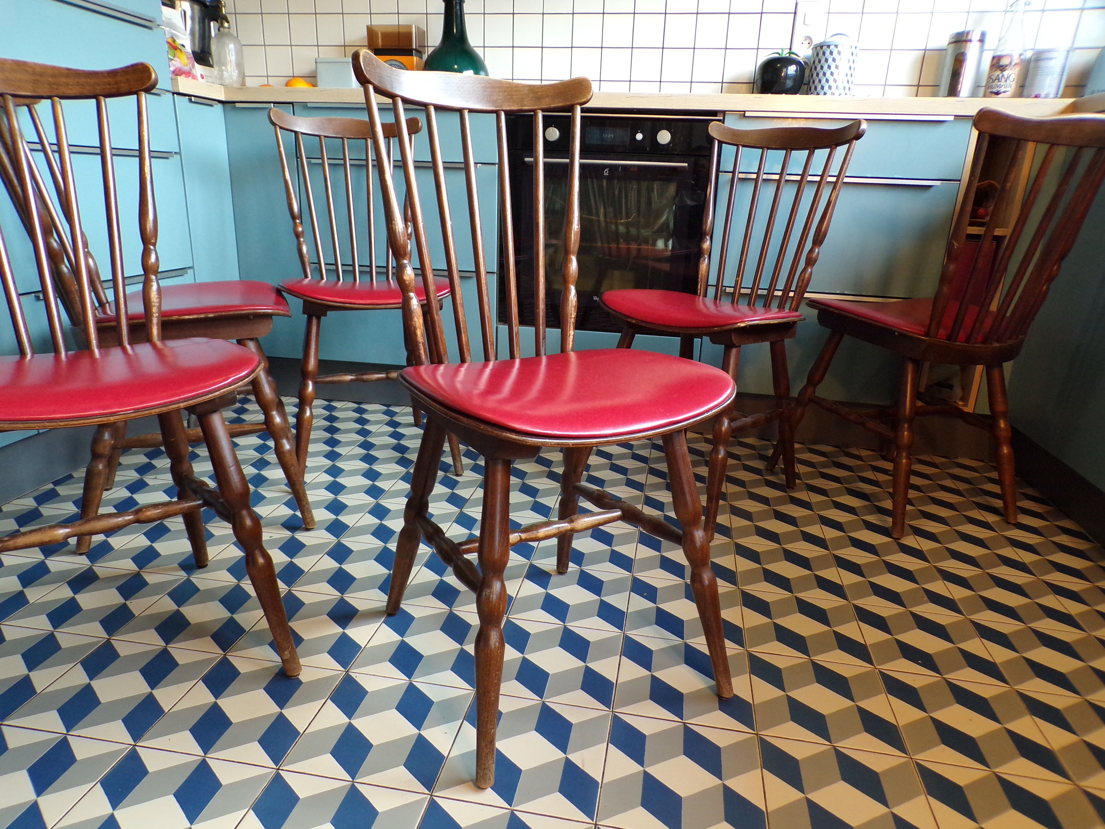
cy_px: 414
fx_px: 766
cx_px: 552
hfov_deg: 71.6
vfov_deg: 56.8
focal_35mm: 24
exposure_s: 1/17
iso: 212
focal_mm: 4.3
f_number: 3
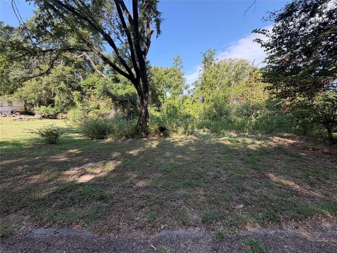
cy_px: 126
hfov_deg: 102.1
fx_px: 136
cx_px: 168
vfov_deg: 85.7
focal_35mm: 14
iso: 50
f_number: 2.2
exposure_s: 1/338
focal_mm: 2.22
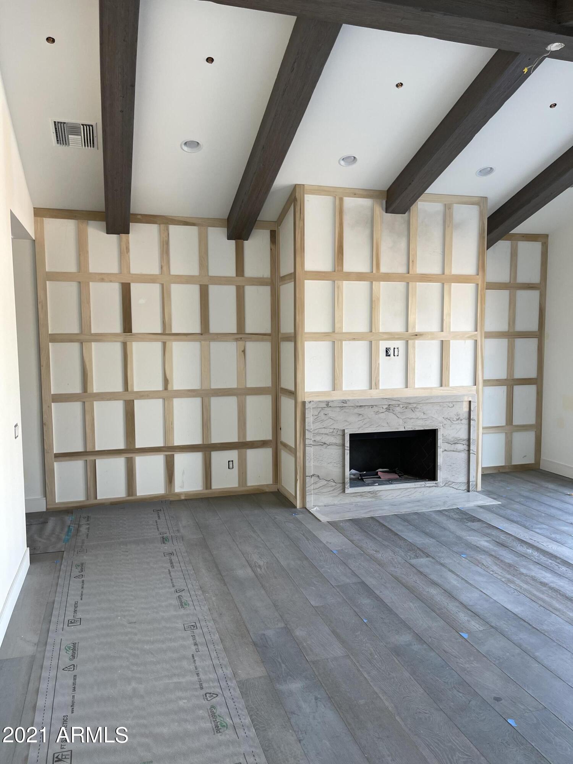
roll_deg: -0.5
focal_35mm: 26
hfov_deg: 53.1
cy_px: 382
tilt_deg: -5.1
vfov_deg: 67.3
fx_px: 574
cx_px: 286
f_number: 1.6
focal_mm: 5.1
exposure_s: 1/121
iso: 80
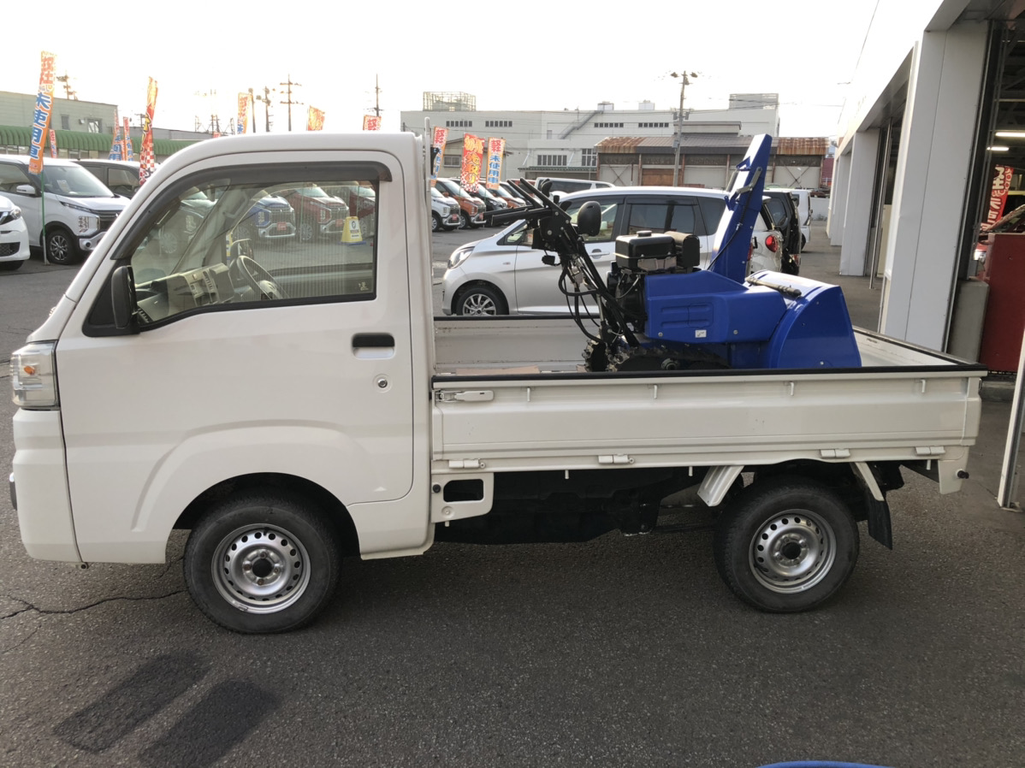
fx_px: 829
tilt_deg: -12.3
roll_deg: -0.5
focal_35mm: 28
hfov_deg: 63.5
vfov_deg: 49.7
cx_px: 512
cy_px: 384
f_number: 1.8
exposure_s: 1/50
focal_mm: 3.99
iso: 25
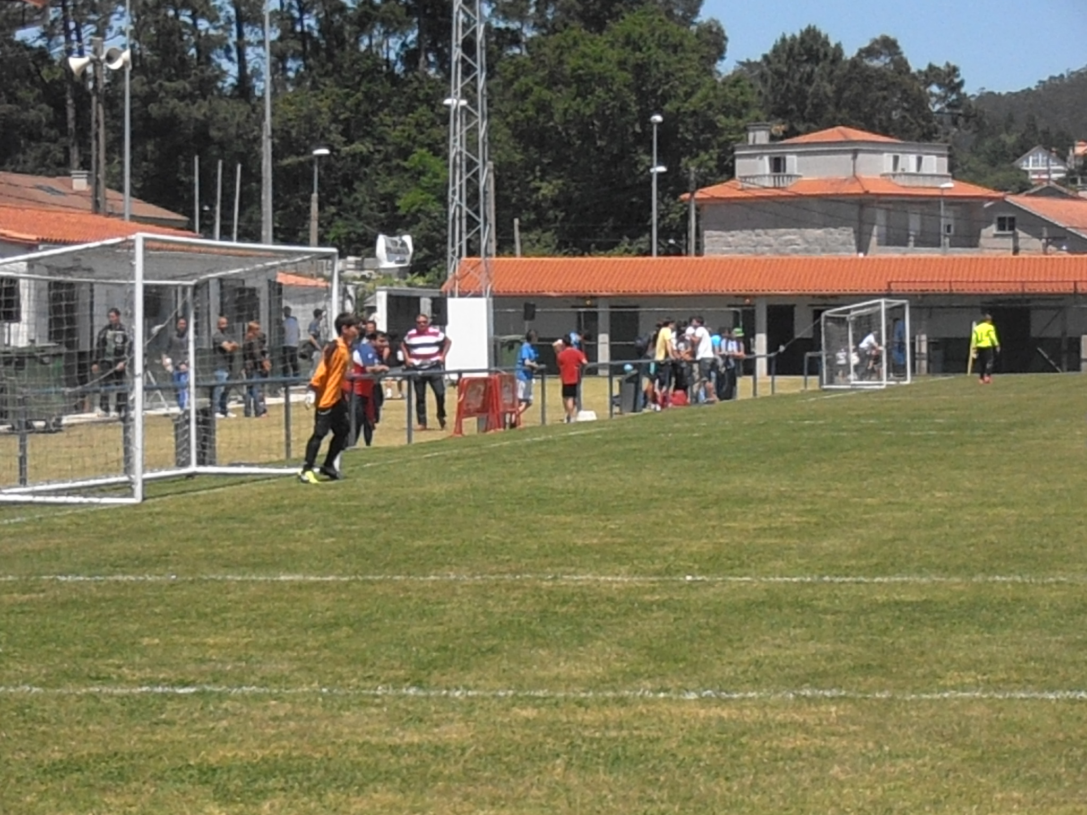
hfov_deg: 14.3
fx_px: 4333
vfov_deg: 10.7
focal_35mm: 138
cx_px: 544
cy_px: 408
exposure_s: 1/320
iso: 400
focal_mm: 24.39
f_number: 15
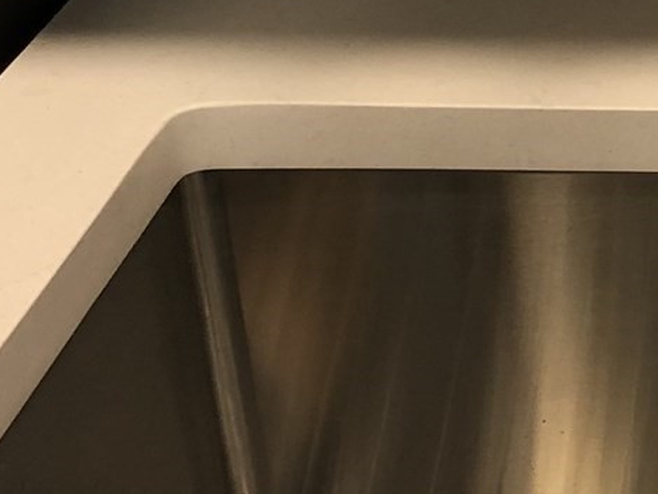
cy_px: 28
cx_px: 1183
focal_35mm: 123
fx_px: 2339
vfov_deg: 12.0
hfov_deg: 14.2
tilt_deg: -25.8
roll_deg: -0.1
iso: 40
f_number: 1.8
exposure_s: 1/15
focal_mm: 3.99
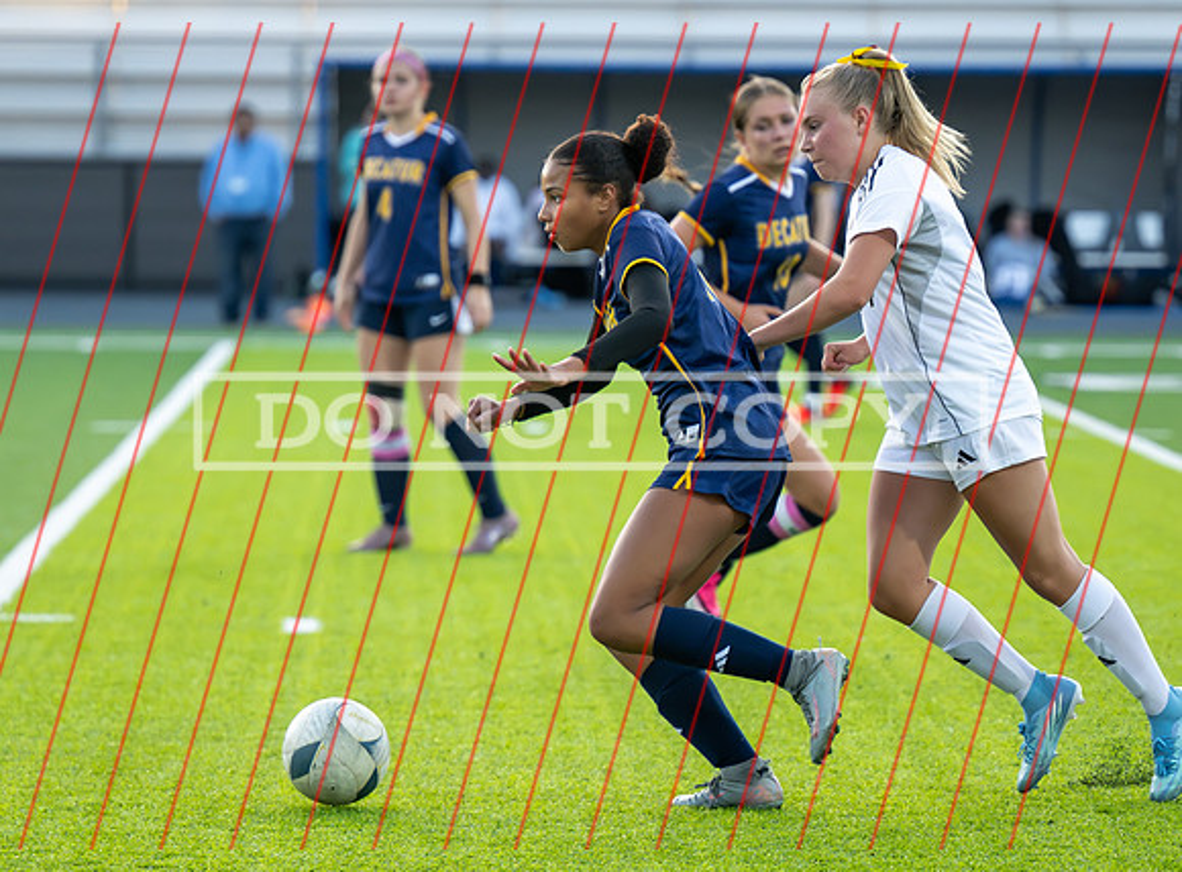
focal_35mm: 254
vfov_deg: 5.8
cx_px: 603
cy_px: 497
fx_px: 8621
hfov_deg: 7.8
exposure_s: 1/1600
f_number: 4
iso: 4500
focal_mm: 180
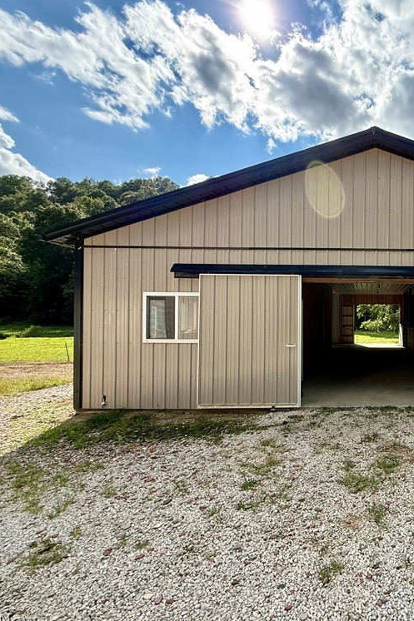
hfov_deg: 53.7
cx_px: 377
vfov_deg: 84.0
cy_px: 315
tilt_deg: +1.9
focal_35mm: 20
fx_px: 345
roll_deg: -0.6
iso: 64
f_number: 2.2
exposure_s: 1/1017
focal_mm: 2.22
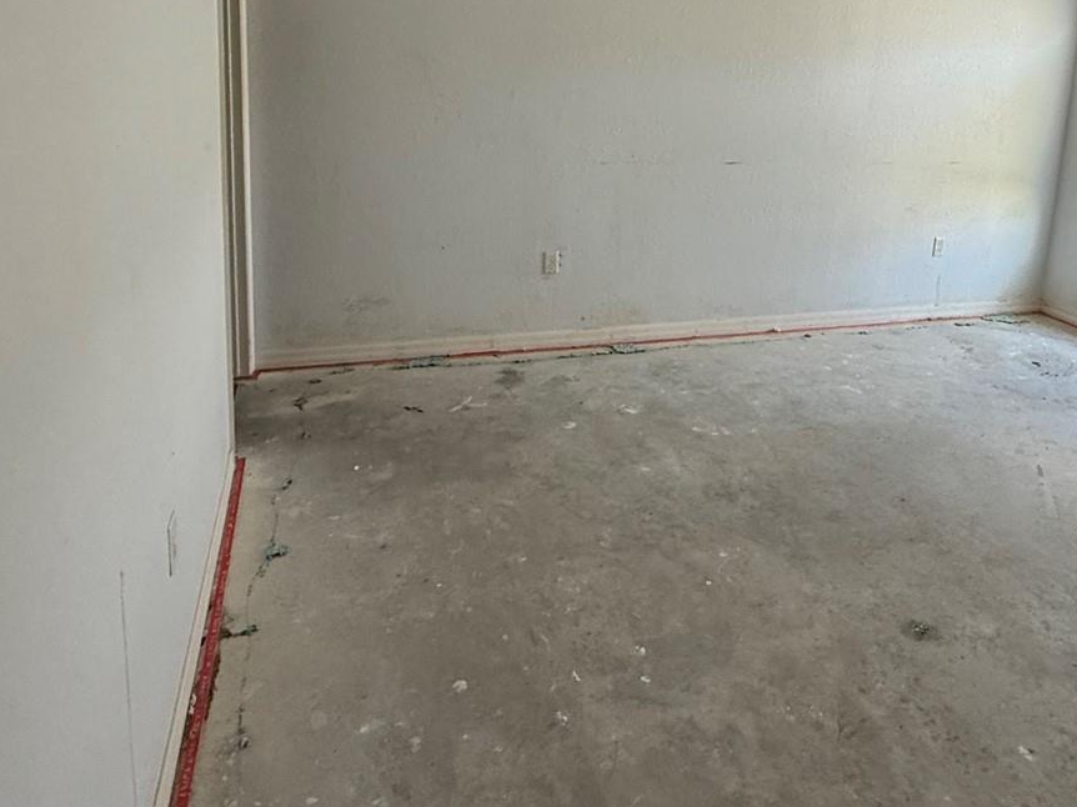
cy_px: 165
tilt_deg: -10.5
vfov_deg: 50.0
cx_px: 572
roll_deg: -2.8
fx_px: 809
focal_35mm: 26
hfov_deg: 67.3
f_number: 2.2
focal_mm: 2.22
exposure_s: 1/99
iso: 200
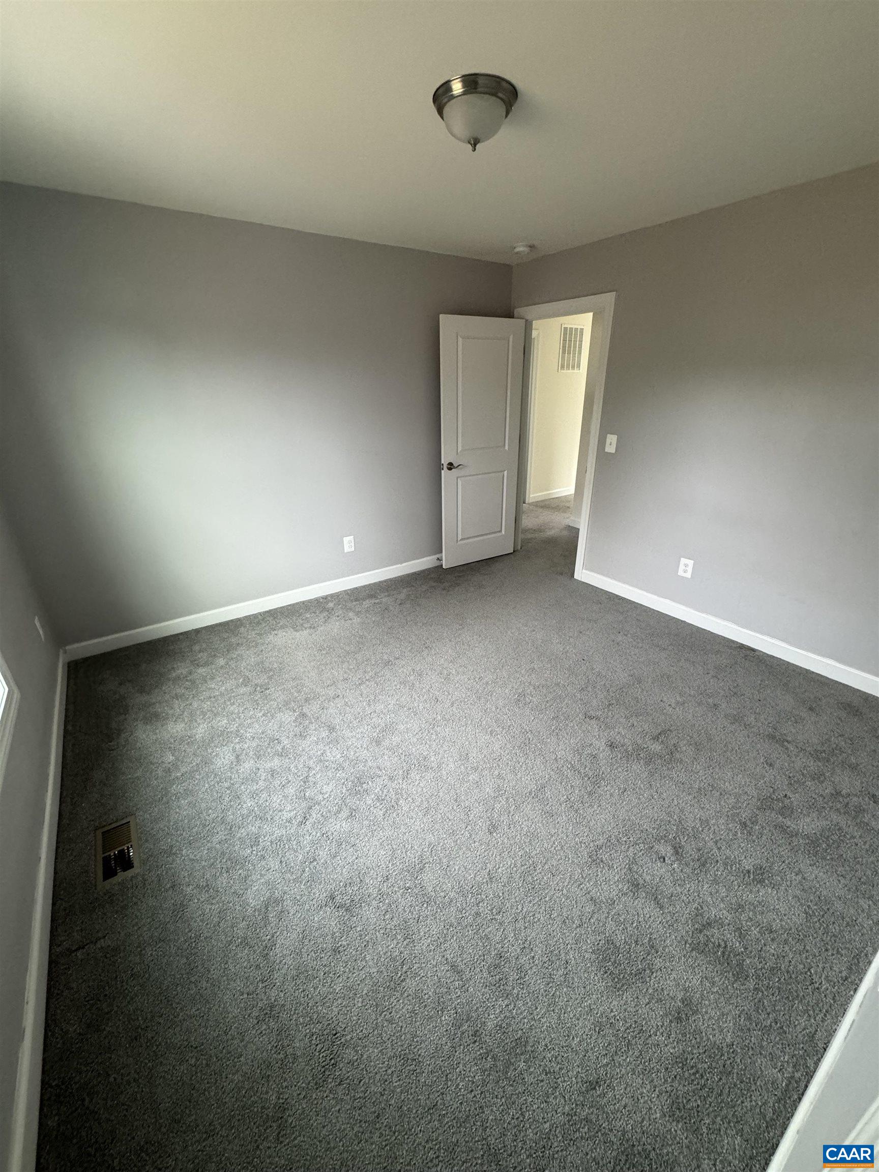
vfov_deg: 102.1
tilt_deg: -23.0
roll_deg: +1.0
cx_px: 440
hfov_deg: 85.7
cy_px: 586
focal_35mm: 14
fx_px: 474
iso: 320
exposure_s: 1/99
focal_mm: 2.22
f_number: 2.2
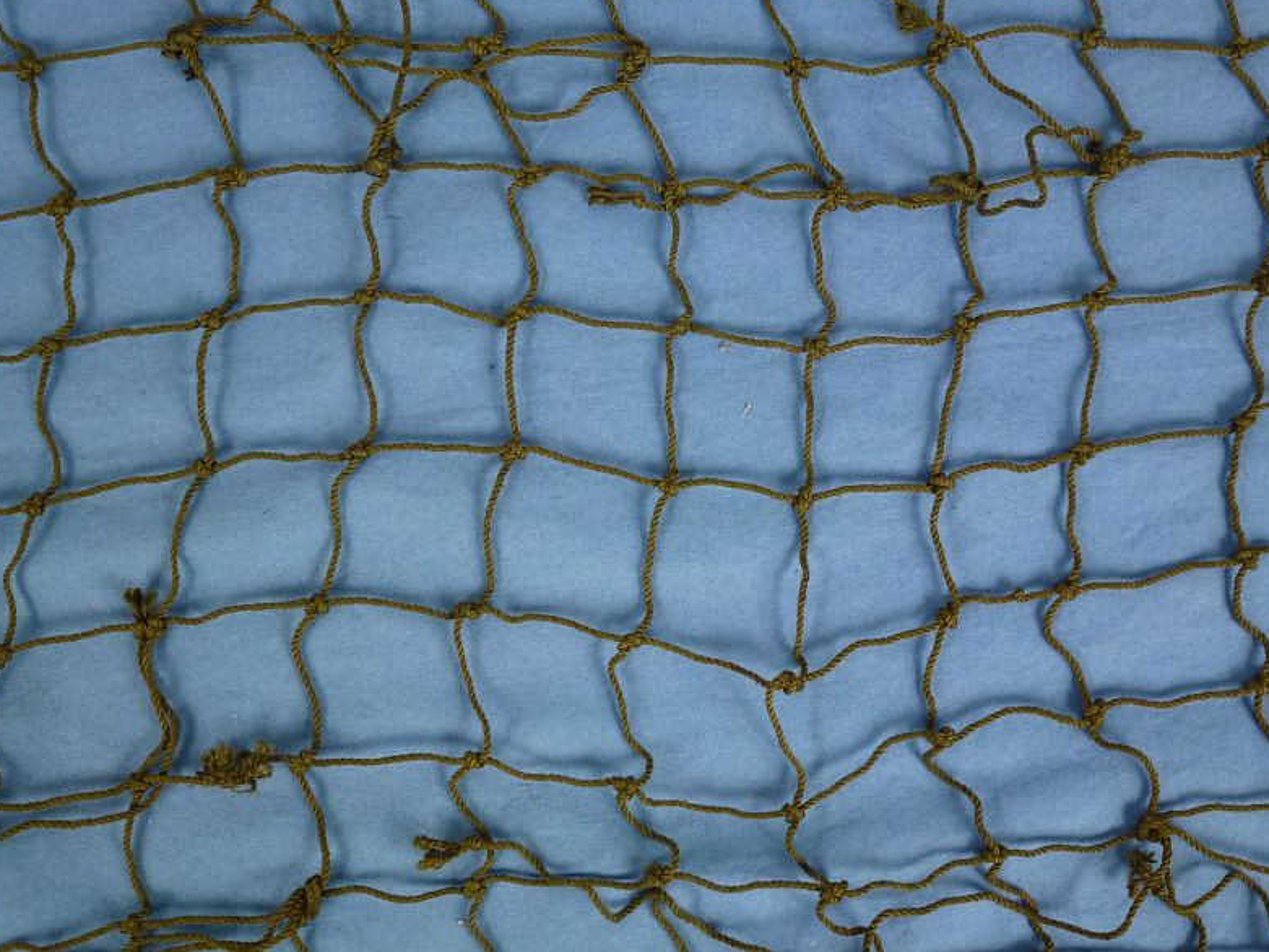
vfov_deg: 34.4
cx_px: 627
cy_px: 466
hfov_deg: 44.8
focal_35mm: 42
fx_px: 1540
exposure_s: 1/80
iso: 250
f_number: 3.9
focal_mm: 7.4
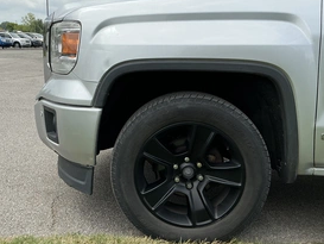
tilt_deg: -10.0
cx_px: 129
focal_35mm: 41
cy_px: 118
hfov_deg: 45.5
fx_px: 384
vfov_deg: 35.2
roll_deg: -0.8
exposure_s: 1/1786
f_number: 1.8
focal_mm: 3
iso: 25
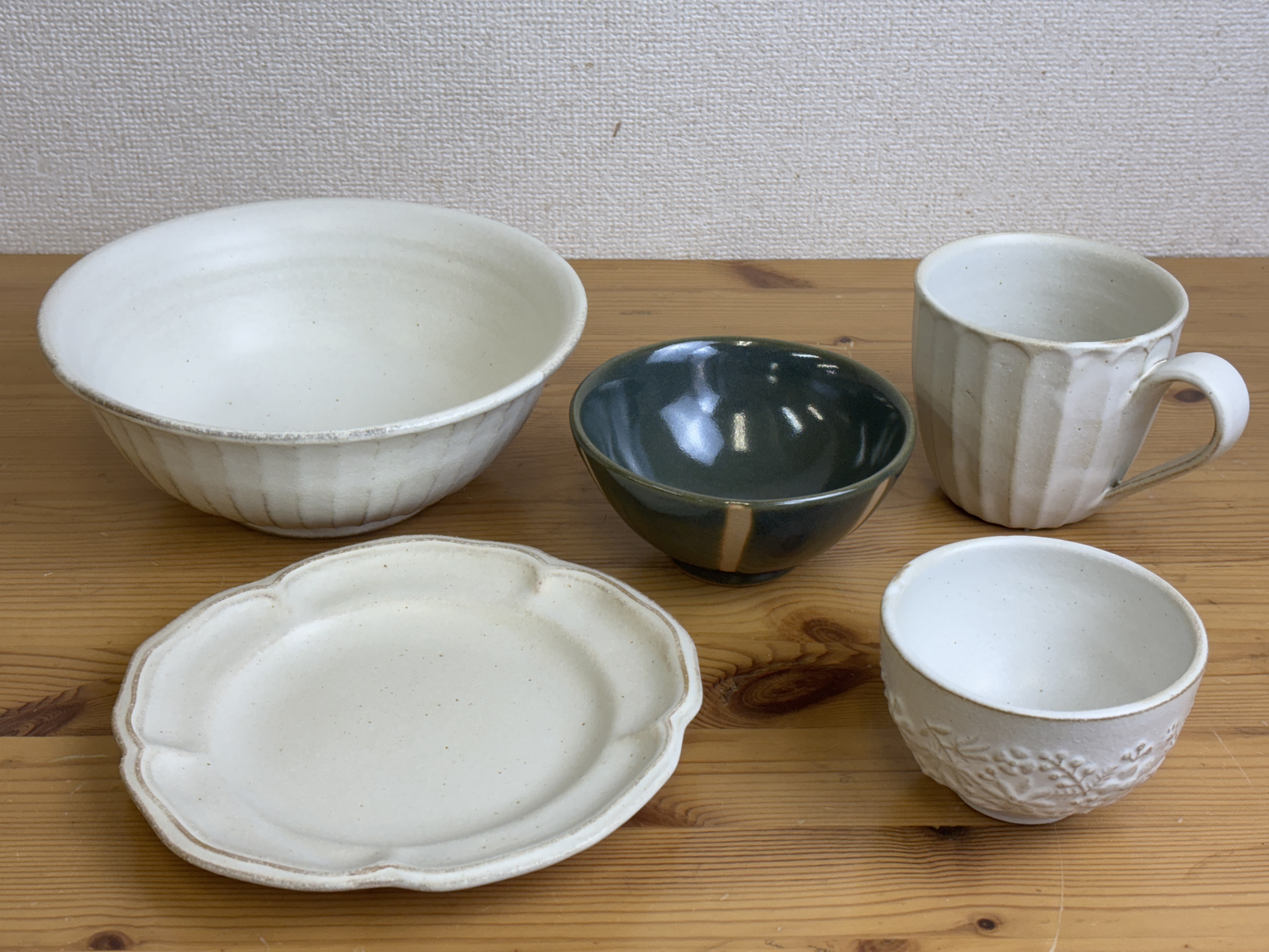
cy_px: 476
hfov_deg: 36.8
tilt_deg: -31.9
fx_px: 1906
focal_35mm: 52
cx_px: 634
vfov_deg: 28.0
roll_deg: -1.3
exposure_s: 1/100
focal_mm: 5.96
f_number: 1.6
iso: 40
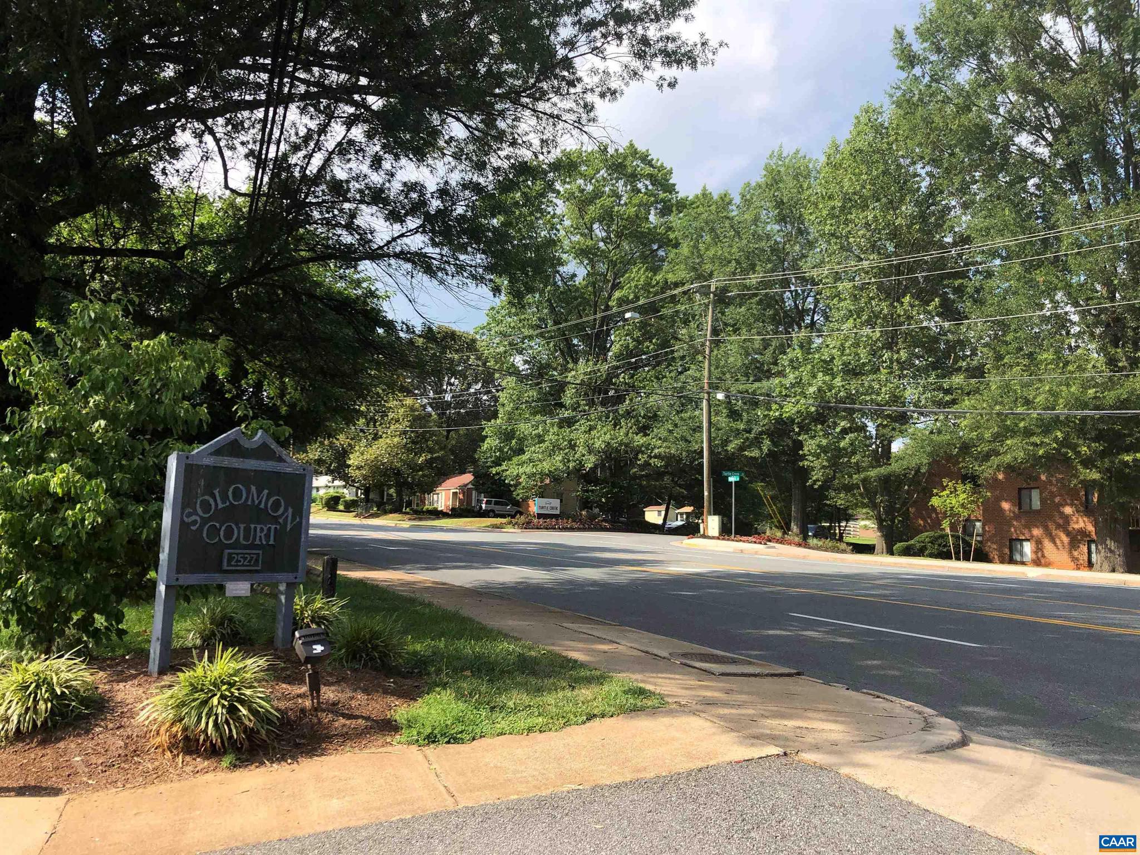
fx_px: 922
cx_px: 570
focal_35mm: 28
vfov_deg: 49.7
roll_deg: -0.7
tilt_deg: +6.7
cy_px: 428
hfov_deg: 63.4
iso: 20
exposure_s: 1/1799
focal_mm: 4
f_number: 1.8
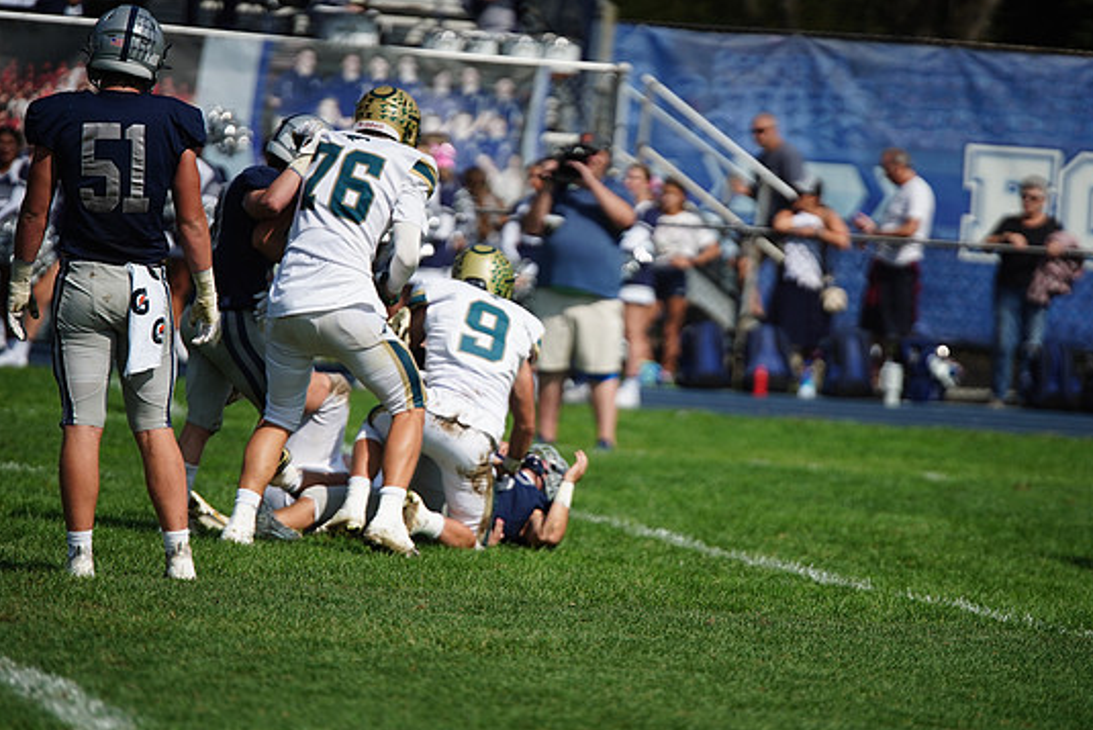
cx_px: 572
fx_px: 9869
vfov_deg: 4.2
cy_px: 363
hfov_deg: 6.3
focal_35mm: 325
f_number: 2.8
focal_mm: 300
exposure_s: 1/8000
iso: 400
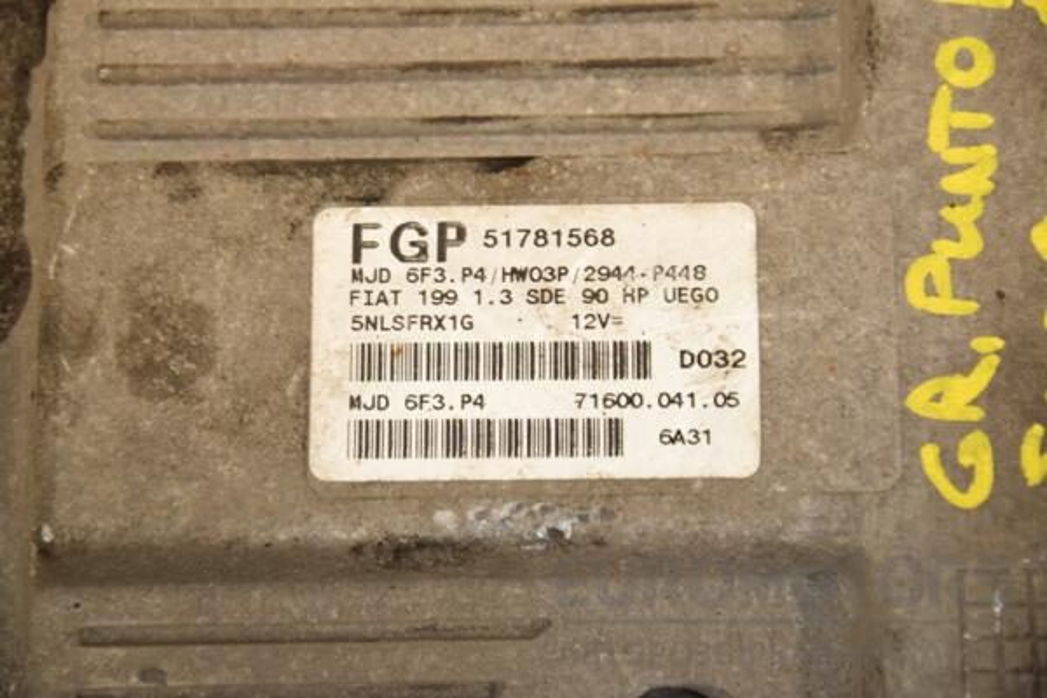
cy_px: 349
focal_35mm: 158
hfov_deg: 13.0
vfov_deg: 8.7
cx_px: 524
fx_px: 4580
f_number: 8
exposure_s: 1/200
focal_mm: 105
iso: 800
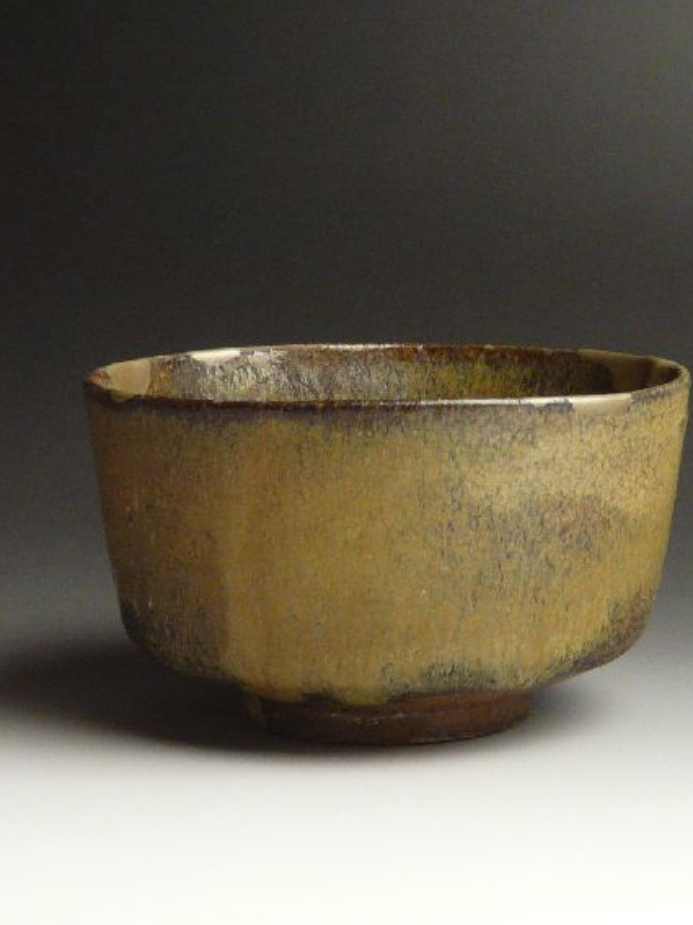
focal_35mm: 126
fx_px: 3365
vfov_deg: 15.6
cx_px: 416
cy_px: 463
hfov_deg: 11.8
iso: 200
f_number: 3.2
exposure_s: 1/30
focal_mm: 9.8
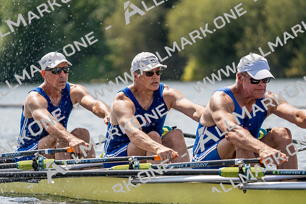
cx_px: 153
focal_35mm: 312
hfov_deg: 6.6
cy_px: 102
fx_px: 2652
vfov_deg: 4.4
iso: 250
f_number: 6.3
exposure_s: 1/1600
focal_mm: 312
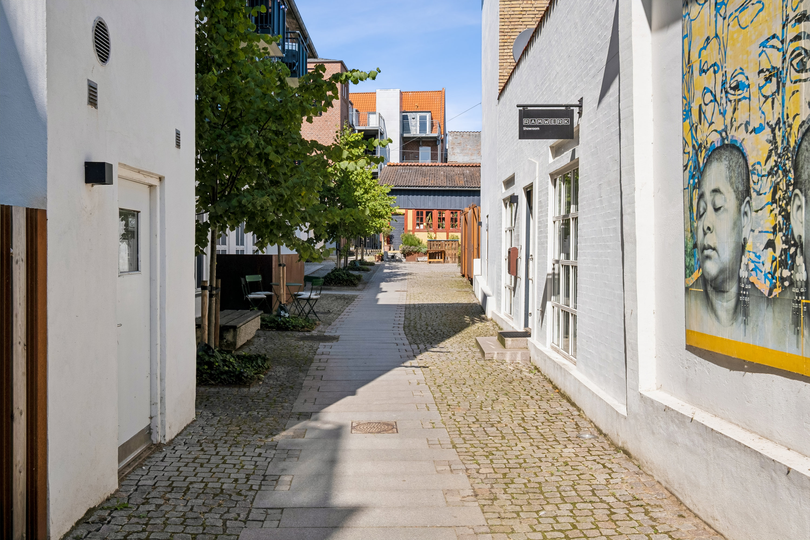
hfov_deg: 60.3
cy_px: 270
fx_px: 697
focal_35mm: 31
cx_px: 405
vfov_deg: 42.3
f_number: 10
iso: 160
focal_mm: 20.9
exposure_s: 1/250
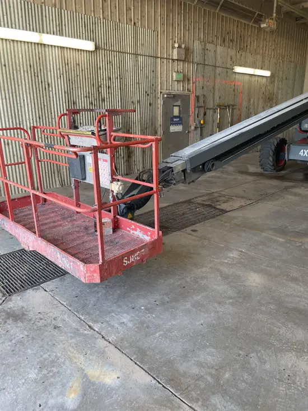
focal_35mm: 26
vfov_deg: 67.3
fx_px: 308
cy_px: 206
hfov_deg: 53.1
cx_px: 154
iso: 80
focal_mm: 4.2
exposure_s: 1/121
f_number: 1.6
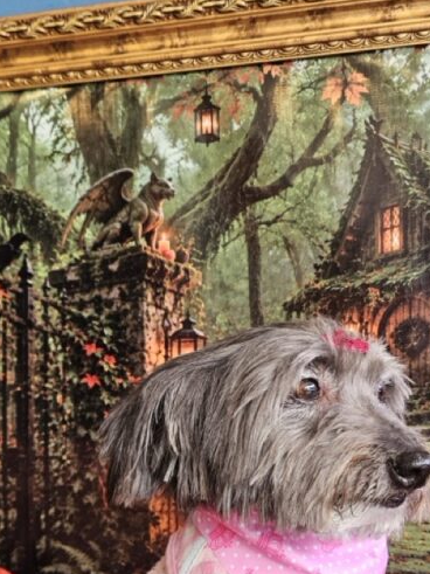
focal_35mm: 48
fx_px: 795
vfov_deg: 38.4
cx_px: 258
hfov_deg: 30.2
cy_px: 447
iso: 200
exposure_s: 1/207
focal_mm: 5.4
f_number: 1.8
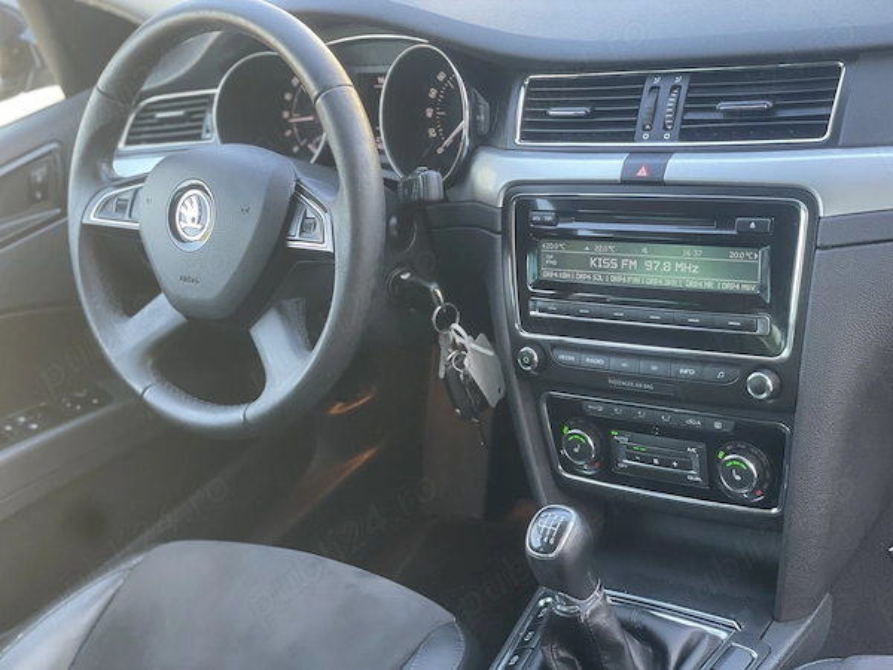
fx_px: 1341
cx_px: 446
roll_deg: +16.7
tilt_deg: -25.7
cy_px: 335
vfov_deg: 28.0
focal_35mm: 52
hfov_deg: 36.8
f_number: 2
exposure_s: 1/80
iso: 250
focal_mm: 6
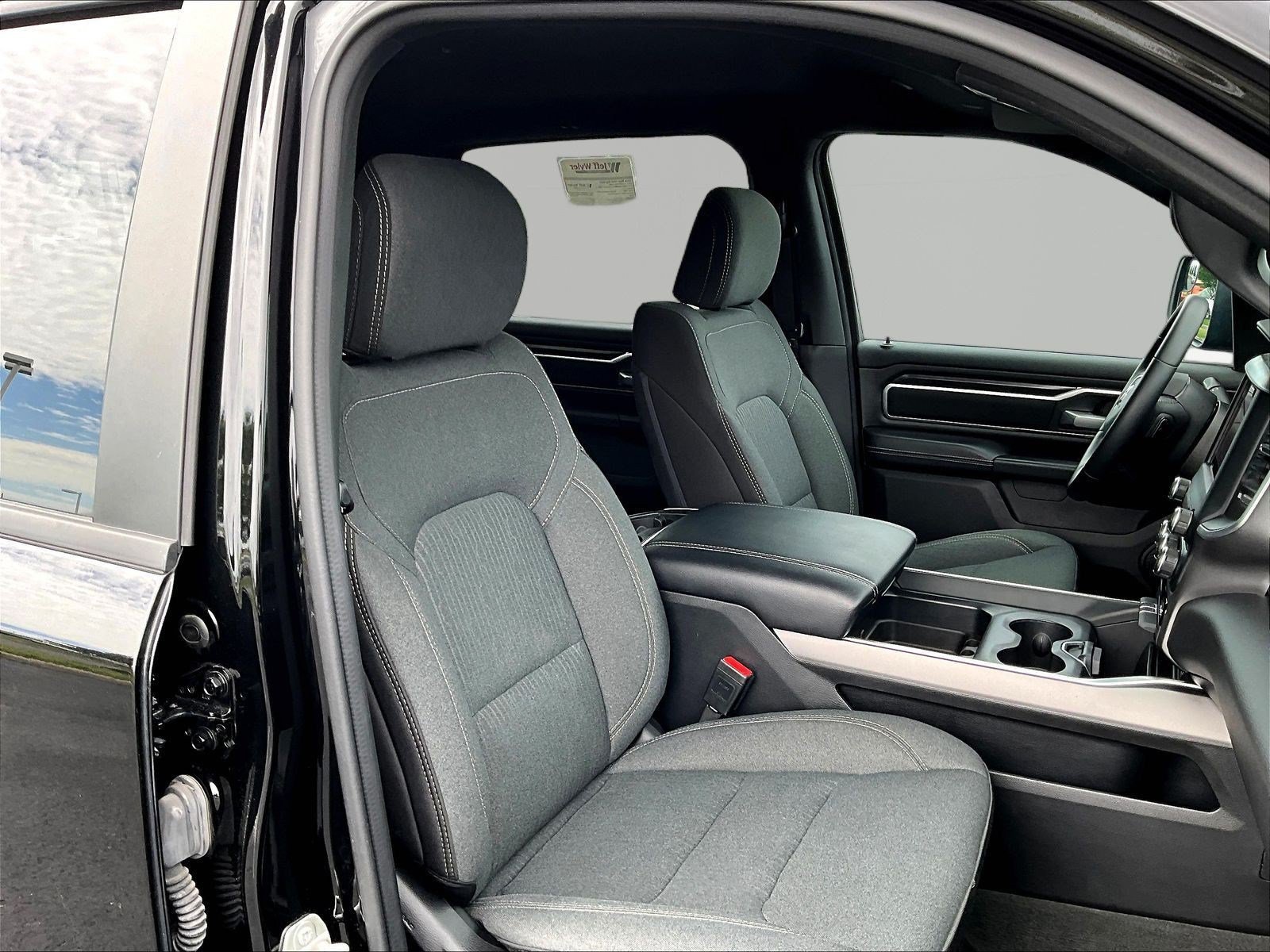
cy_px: 476
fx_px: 1064
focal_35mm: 29
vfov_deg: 48.2
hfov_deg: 61.7
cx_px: 635
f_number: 1.8
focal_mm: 3
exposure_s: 1/142
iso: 20
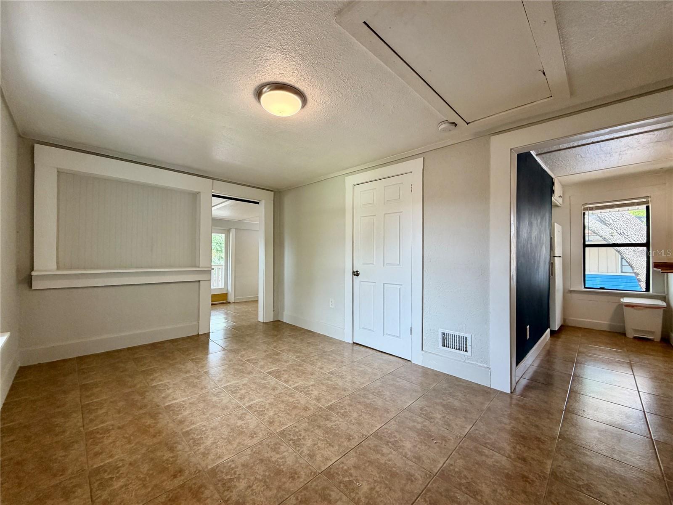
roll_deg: +0.1
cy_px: 252
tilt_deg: +0.2
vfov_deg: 85.7
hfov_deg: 102.1
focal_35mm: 14
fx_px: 272
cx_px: 336
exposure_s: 1/120
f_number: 2.2
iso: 200
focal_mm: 2.22
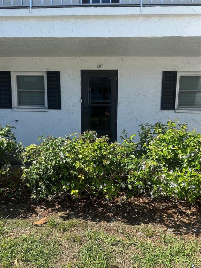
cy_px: 134
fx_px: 186
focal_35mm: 24
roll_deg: -2.3
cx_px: 100
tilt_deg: -7.2
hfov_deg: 56.8
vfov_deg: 71.6
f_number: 1.78
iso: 80
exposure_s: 1/1988
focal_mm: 6.86
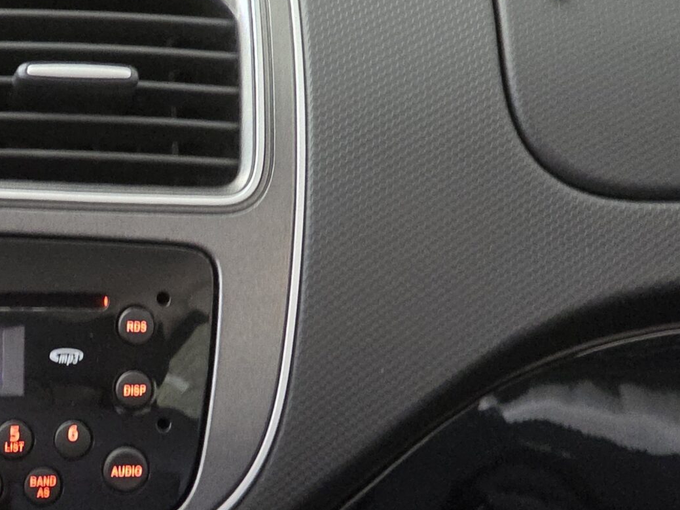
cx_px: -151
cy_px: 368
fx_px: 3339
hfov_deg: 11.4
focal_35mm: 170
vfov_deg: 8.7
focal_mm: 7.9
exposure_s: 1/33.3
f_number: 2.4
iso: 1600
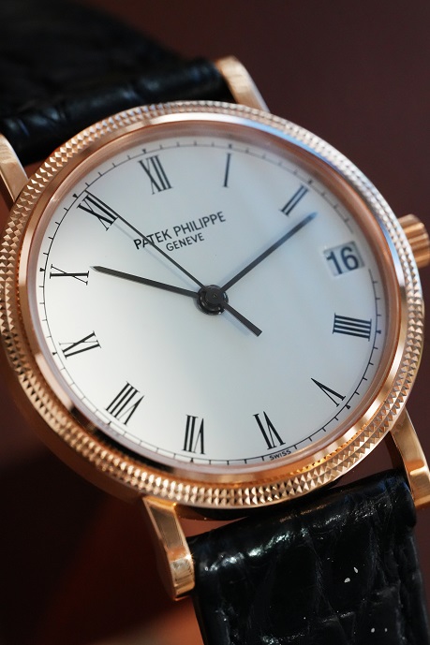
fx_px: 1882
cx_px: 215
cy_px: 322
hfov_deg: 13.0
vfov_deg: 19.5
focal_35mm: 105
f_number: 8
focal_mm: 105
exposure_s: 1/250
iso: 8000
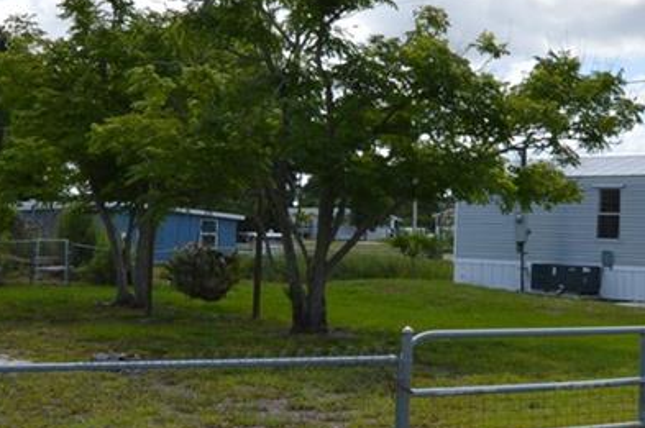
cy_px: 221
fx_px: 1092
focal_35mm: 61
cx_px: 437
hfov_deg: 32.6
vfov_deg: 22.2
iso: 100
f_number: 8
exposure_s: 1/250
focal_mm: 10
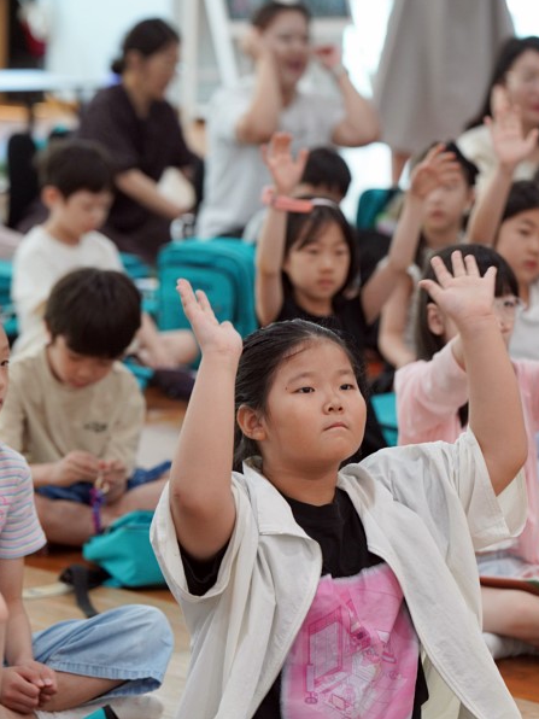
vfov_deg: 11.2
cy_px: 358
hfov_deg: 8.4
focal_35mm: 177
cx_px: 478
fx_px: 3675
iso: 1250
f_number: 4
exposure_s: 1/160
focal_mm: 122
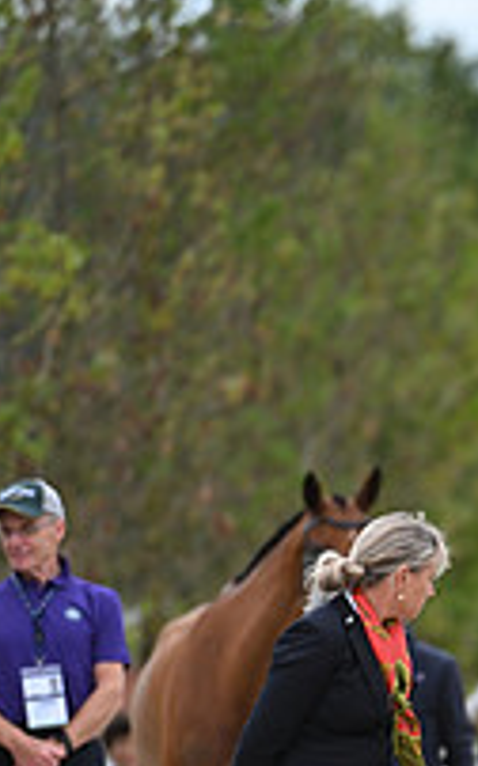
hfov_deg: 1.1
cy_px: 700
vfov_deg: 1.8
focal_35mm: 1173
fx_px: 24484
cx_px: 1070
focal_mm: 400
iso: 640
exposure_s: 1/1600
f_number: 5.6
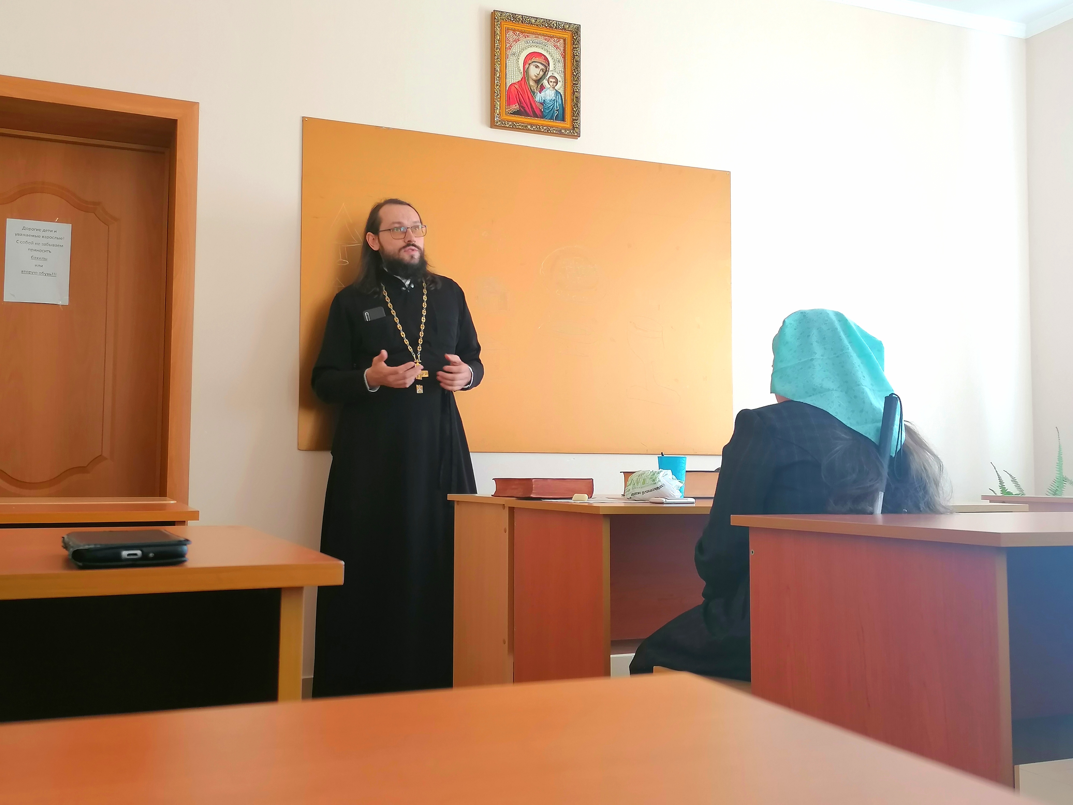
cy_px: 402
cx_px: 536
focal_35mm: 35
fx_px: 1085
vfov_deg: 40.7
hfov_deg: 52.6
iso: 80
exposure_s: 1/50
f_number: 1.8
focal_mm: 4.75
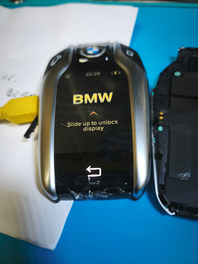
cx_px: 99
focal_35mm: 23
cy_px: 132
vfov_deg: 73.9
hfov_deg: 58.9
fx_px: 175
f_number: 1.7
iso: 320
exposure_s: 1/120
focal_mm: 5.35
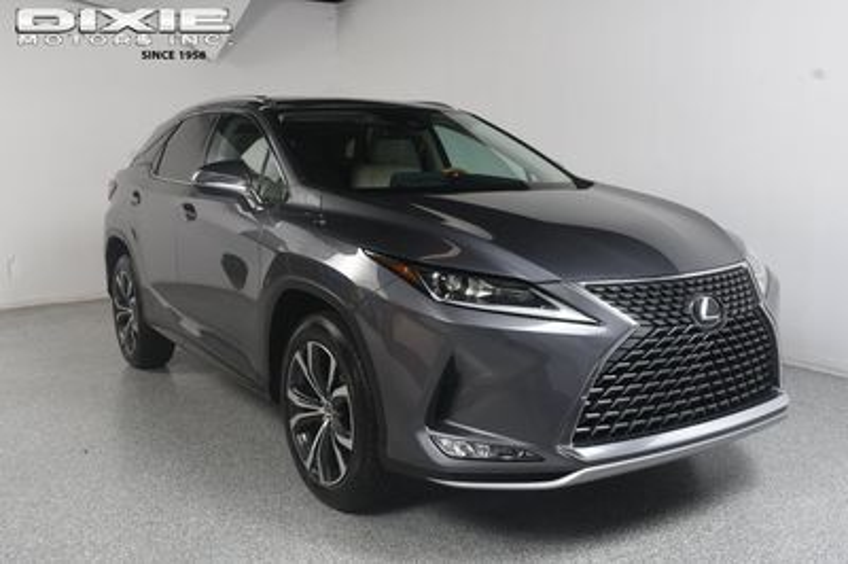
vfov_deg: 36.8
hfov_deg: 53.2
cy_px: 282
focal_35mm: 36
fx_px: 847
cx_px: 424
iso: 100
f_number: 9
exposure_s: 1/160
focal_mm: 24
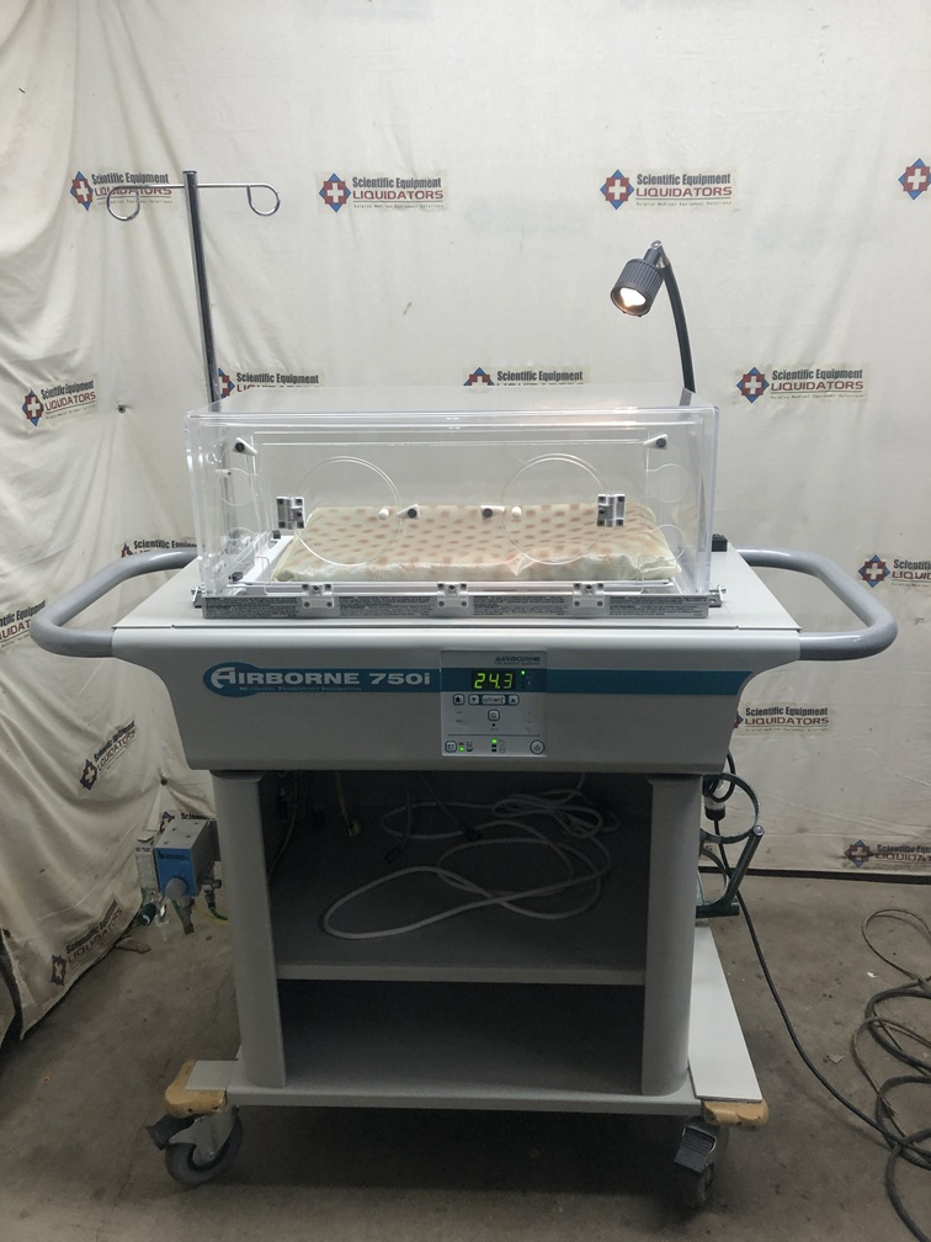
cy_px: 621
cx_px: 466
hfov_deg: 49.7
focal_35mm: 28
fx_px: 1004
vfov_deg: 63.4
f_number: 1.8
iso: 25
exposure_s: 1/30
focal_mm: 3.99
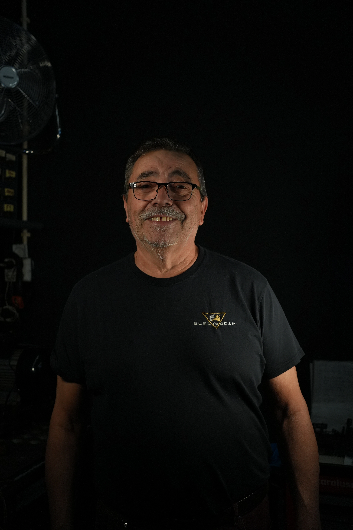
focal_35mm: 41
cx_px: 176
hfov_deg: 32.3
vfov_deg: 47.0
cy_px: 265
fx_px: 609
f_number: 2.8
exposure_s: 1/2000
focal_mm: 27.6
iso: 1250
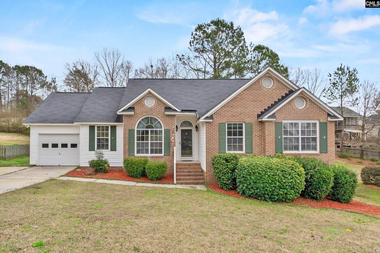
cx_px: 190
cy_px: 126
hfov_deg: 95.0
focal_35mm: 16
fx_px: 174
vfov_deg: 72.0
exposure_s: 1/250
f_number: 6.3
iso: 200
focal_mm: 11
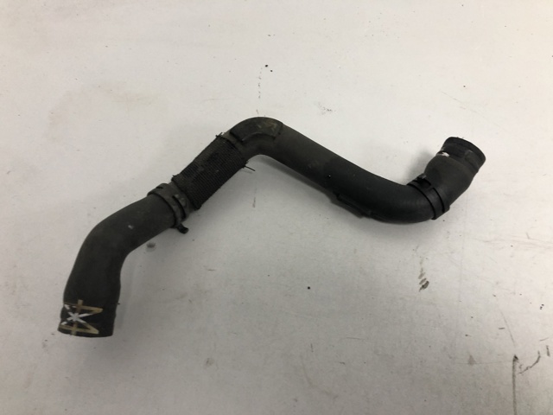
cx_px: 276
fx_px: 447
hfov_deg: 63.4
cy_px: 208
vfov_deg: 49.7
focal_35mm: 28
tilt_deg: -58.9
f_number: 1.8
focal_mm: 4
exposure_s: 1/25
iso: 40
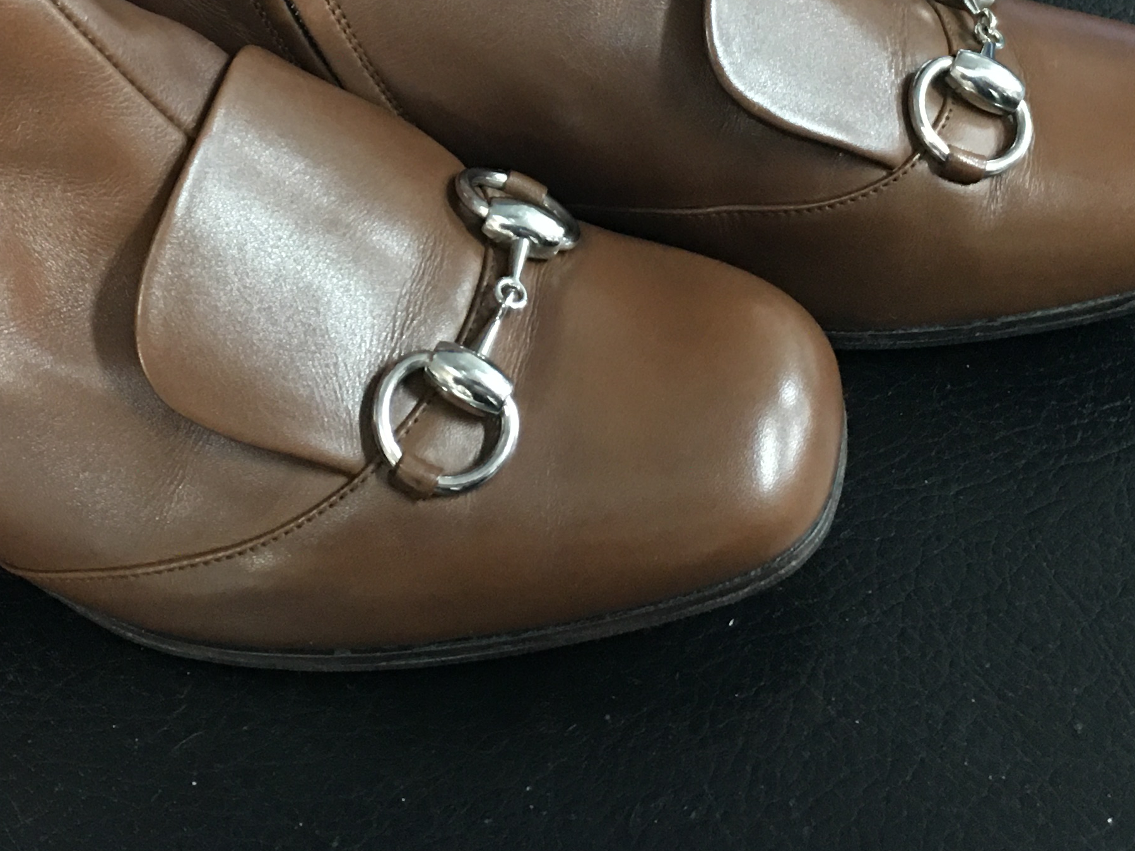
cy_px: -24
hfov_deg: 29.6
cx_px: 356
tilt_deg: -36.4
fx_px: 2131
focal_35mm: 65
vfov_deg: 21.7
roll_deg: +4.8
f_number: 2.2
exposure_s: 1/10
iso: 100
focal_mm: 4.15
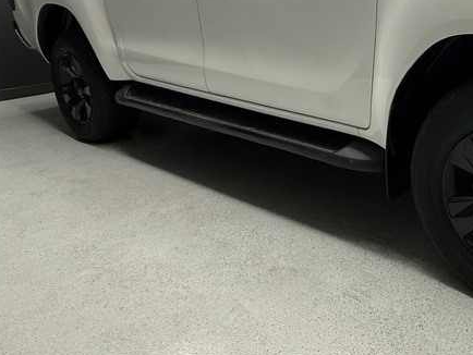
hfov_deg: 47.3
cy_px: 64
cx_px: 459
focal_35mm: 33
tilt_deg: -10.0
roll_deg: +1.0
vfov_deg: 40.9
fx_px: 451
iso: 250
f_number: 2.2
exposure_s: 1/99
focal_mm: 2.22
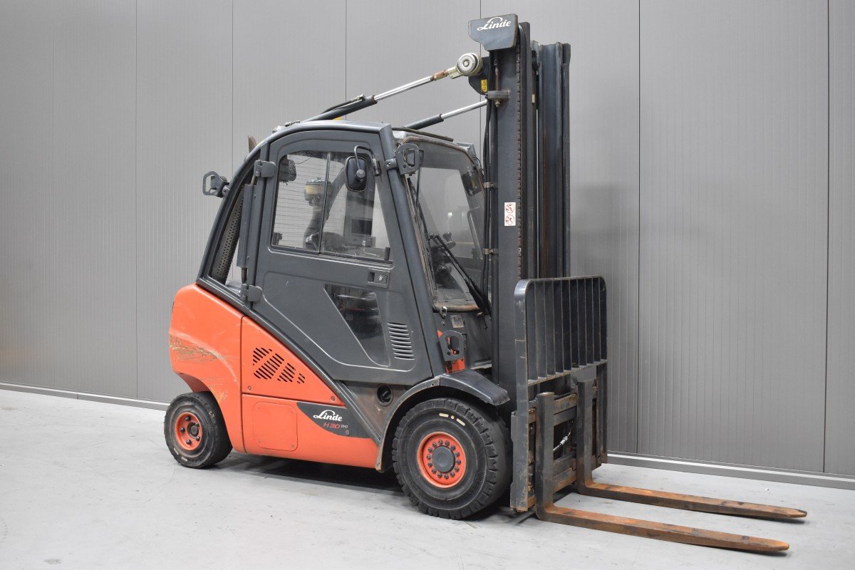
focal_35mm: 36
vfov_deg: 36.9
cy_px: 285
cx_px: 428
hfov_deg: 53.1
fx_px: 855
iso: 1250
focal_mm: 24
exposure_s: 1/30
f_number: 5
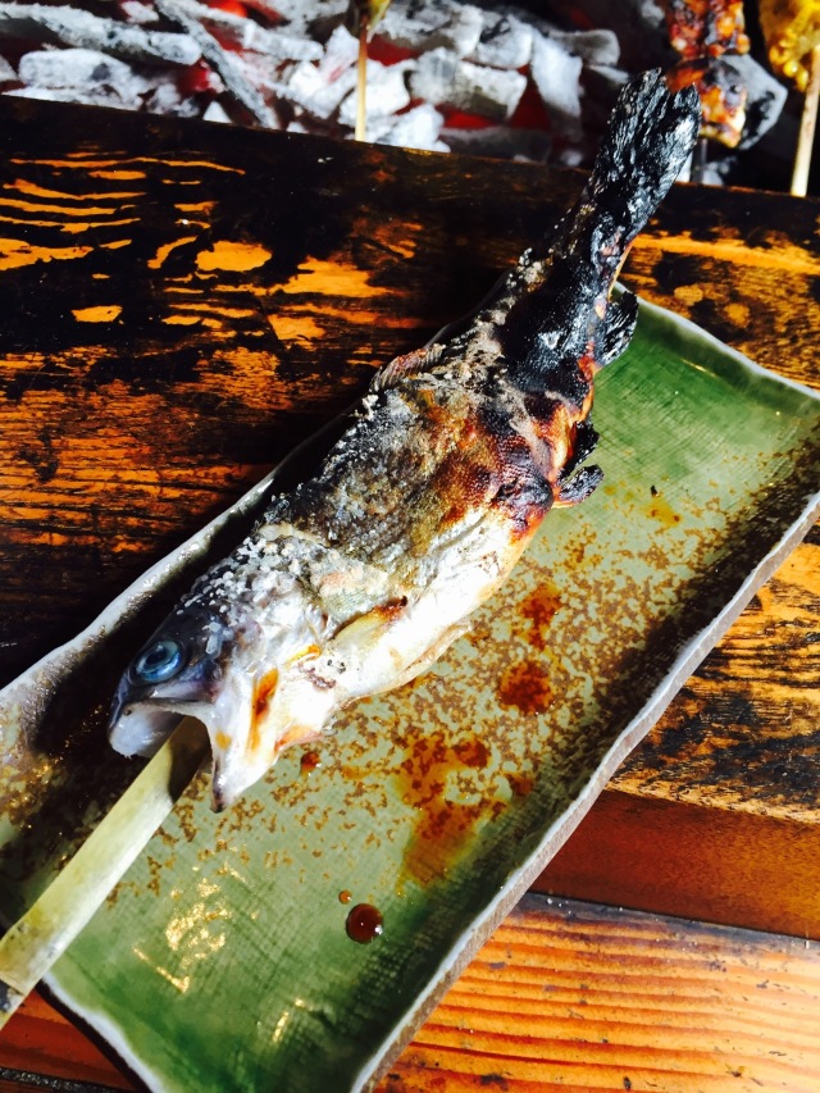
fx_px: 916
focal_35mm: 29
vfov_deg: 61.7
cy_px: 546
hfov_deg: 48.2
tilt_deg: -57.4
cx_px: 410
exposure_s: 1/30
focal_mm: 4.15
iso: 64
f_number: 2.2
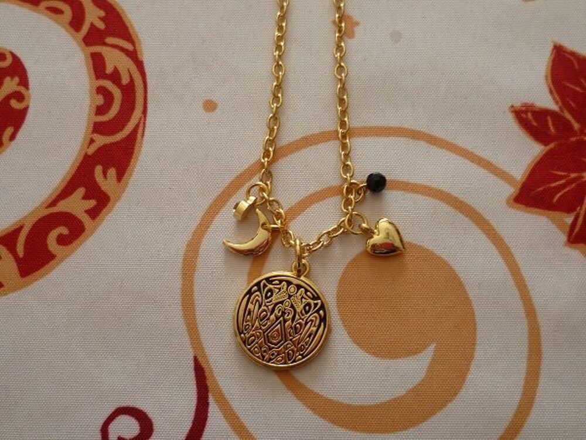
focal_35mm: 37
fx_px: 626
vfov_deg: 38.7
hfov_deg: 50.1
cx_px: 293
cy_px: 220
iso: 80
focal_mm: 6.6
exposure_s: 1/40
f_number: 3.1
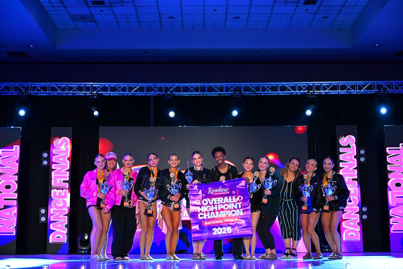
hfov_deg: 35.1
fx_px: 638
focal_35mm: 57
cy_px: 134
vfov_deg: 23.8
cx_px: 202
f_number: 3.2
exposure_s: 1/800
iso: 4000
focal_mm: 57
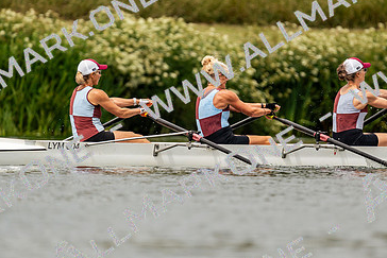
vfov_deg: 1.4
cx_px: 271
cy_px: 123
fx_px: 10281
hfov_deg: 2.2
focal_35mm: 956
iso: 250
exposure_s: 1/2000
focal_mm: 600
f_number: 6.3
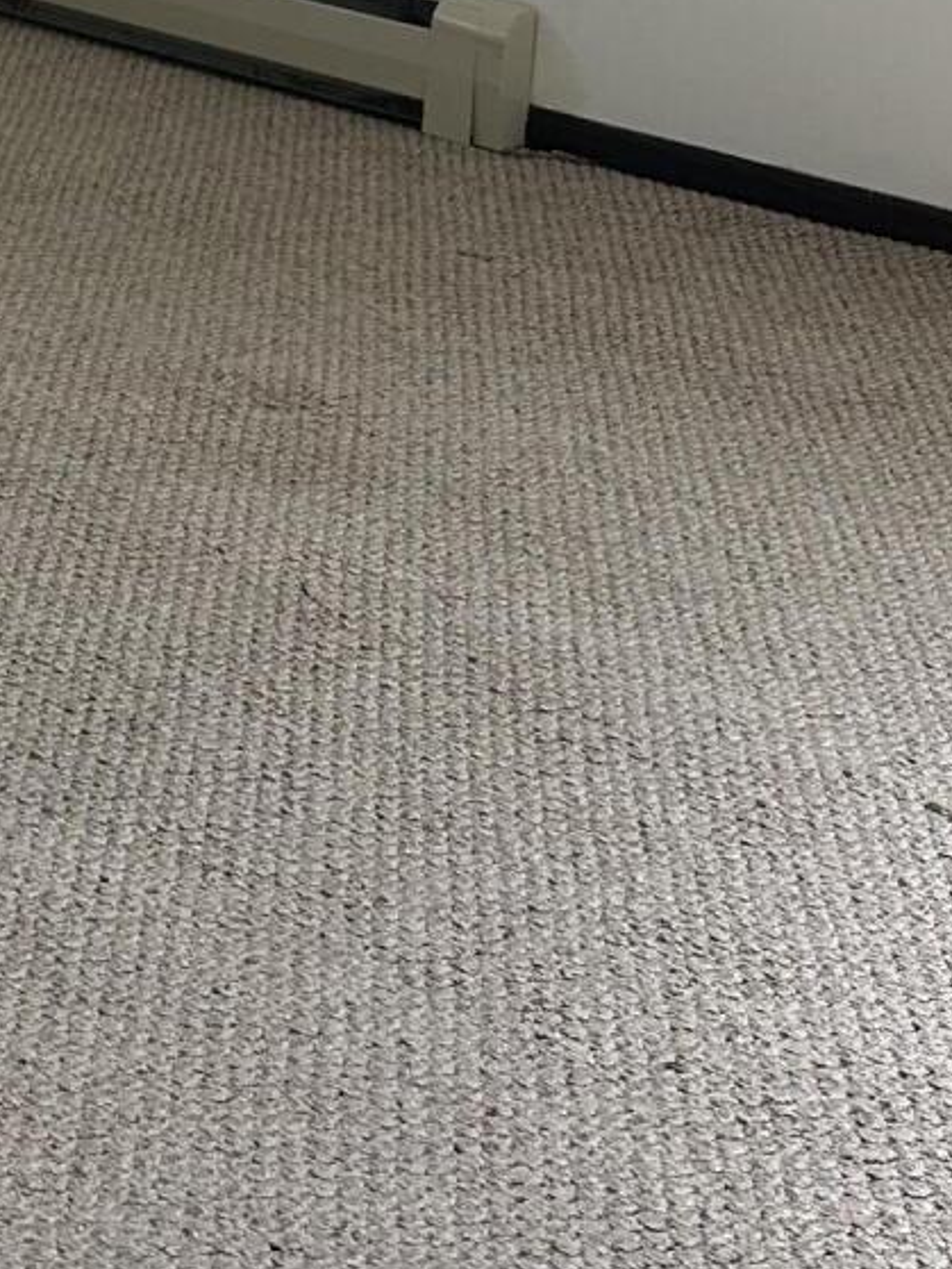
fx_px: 3151
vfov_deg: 20.5
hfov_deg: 15.2
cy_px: -450
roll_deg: -2.2
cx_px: -675
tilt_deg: -5.2
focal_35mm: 86
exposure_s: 1/156
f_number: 1.78
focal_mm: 6.86
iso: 100
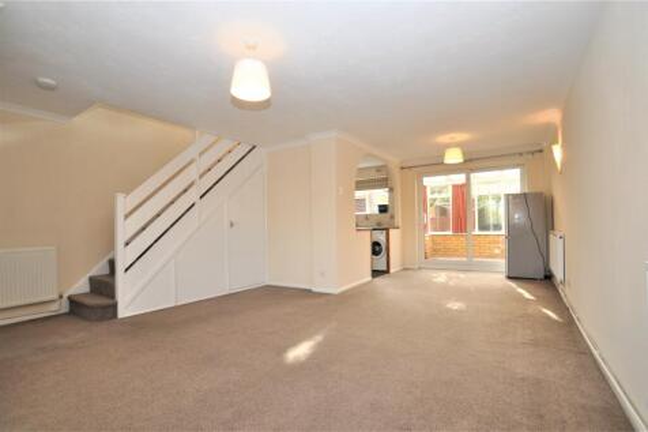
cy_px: 216
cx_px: 324
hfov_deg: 95.0
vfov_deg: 72.0
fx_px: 297
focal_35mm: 16
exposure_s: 1/60
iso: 400
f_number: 4.5
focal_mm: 11
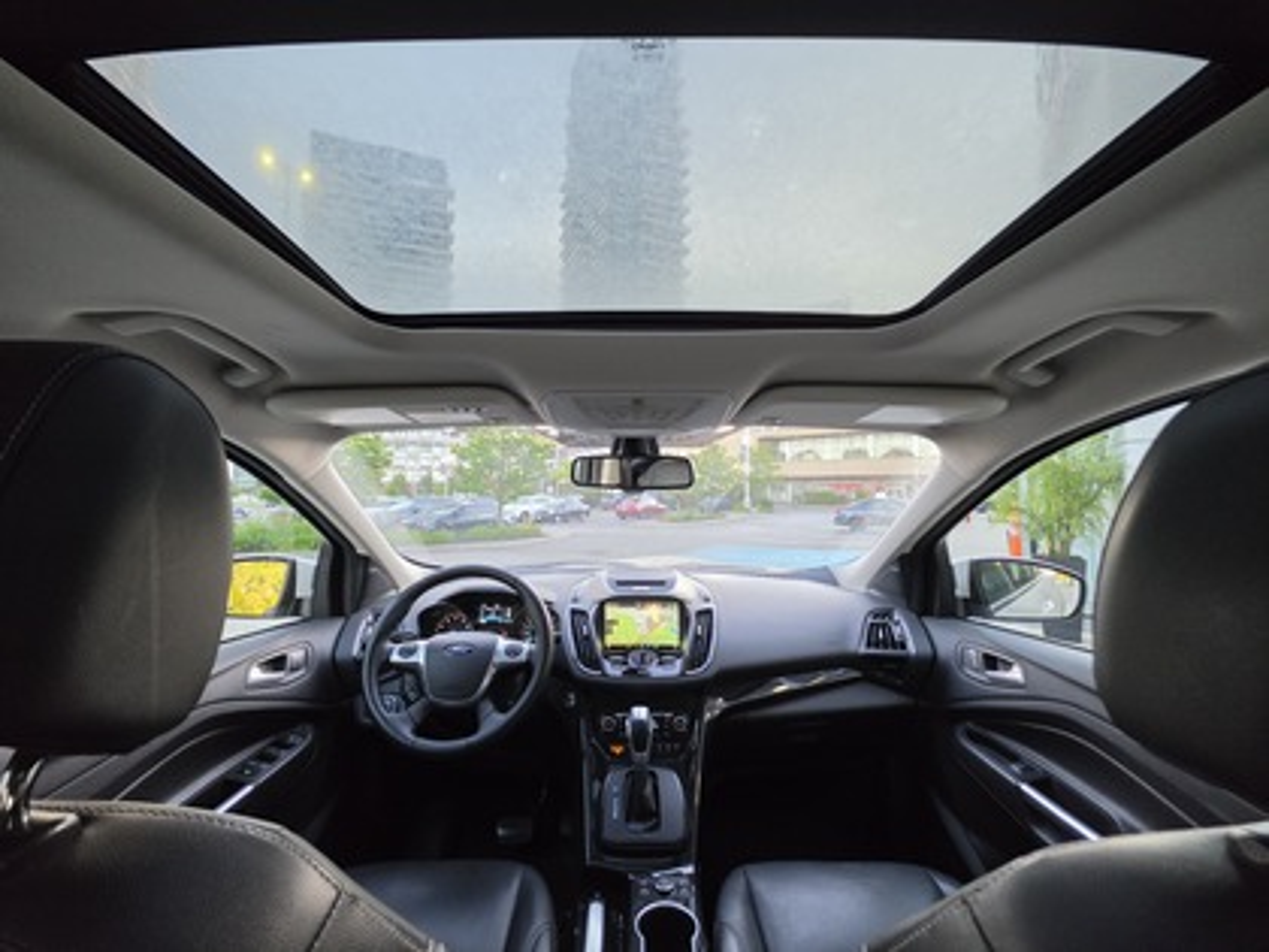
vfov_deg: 89.9
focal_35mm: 13
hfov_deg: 106.2
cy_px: 476
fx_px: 477
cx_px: 634
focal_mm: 2.2
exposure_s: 1/359
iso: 400
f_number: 1.9
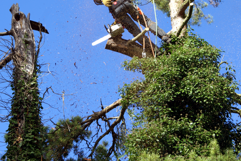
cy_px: 63
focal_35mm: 130
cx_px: 101
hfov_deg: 15.7
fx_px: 871
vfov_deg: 10.6
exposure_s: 1/200
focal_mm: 70
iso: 100
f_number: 8
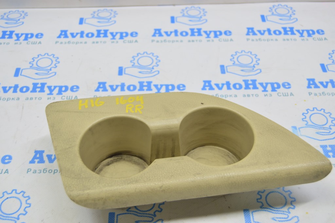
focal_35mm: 51
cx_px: 168
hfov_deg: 38.9
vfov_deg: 26.4
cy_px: 112
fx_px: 474
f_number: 5.6
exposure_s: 1/20
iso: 400
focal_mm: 34
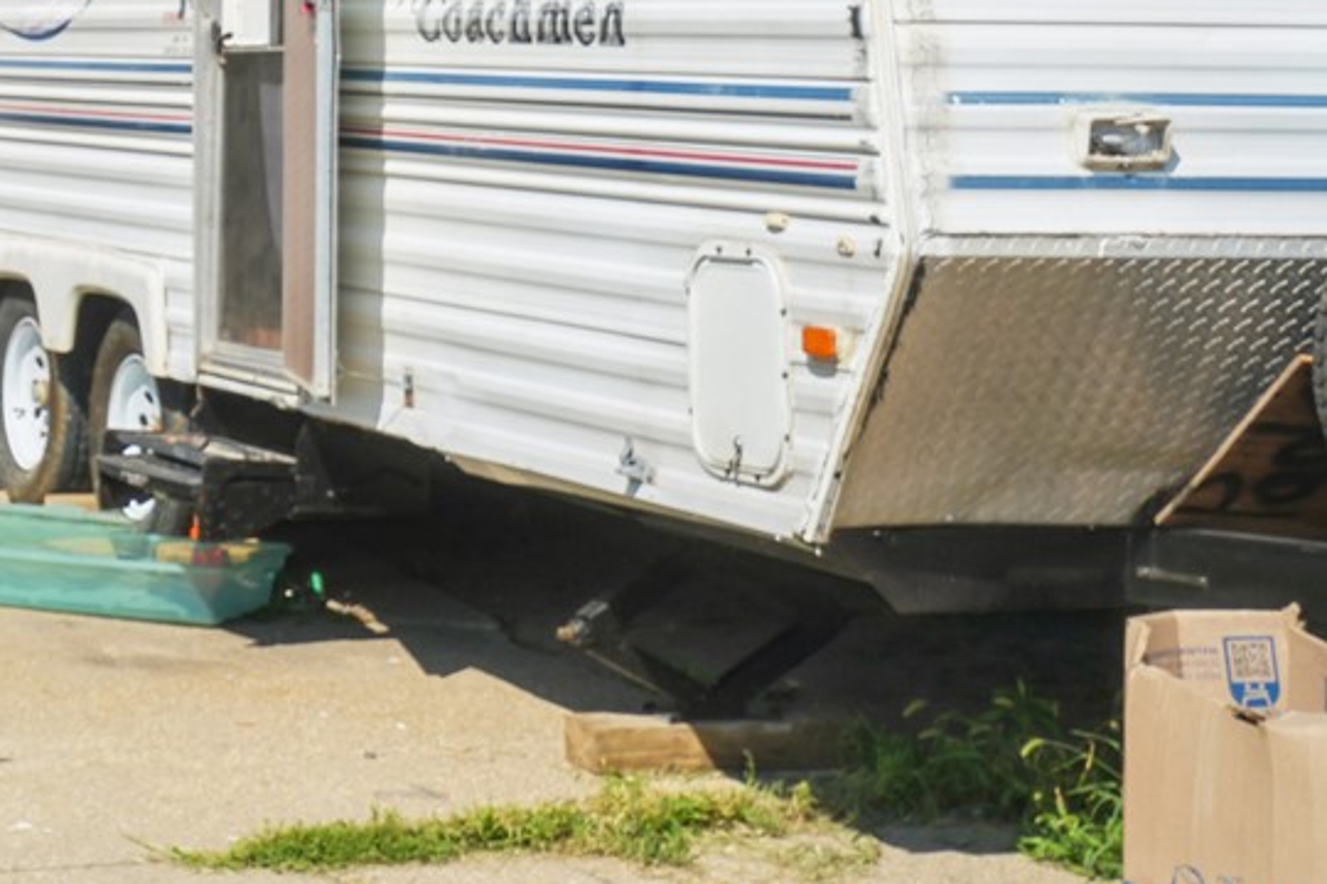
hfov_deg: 17.7
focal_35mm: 110
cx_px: -281
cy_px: -53
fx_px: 4054
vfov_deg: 12.3
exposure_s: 1/75
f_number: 10
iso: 100
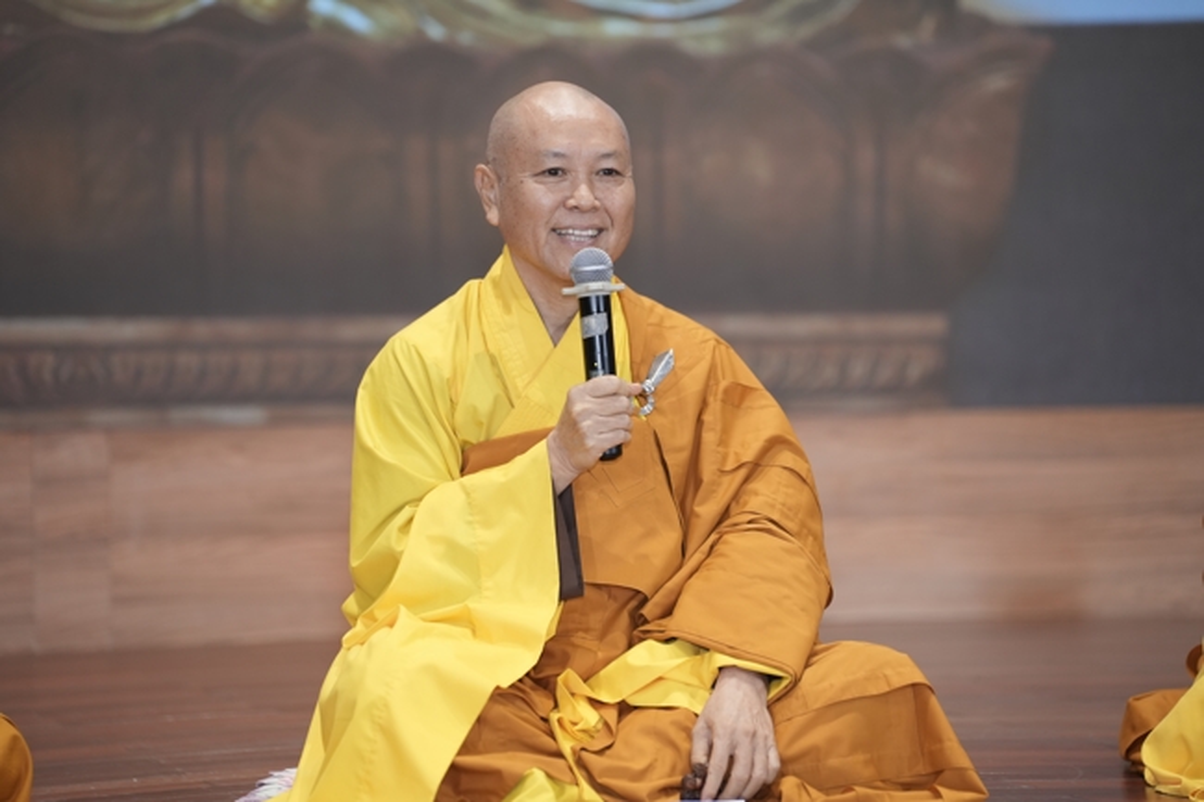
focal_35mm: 126
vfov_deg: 10.9
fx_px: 4213
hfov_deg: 16.3
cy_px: 401
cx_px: 602
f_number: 2.8
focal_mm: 126
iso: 1000
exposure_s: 1/125
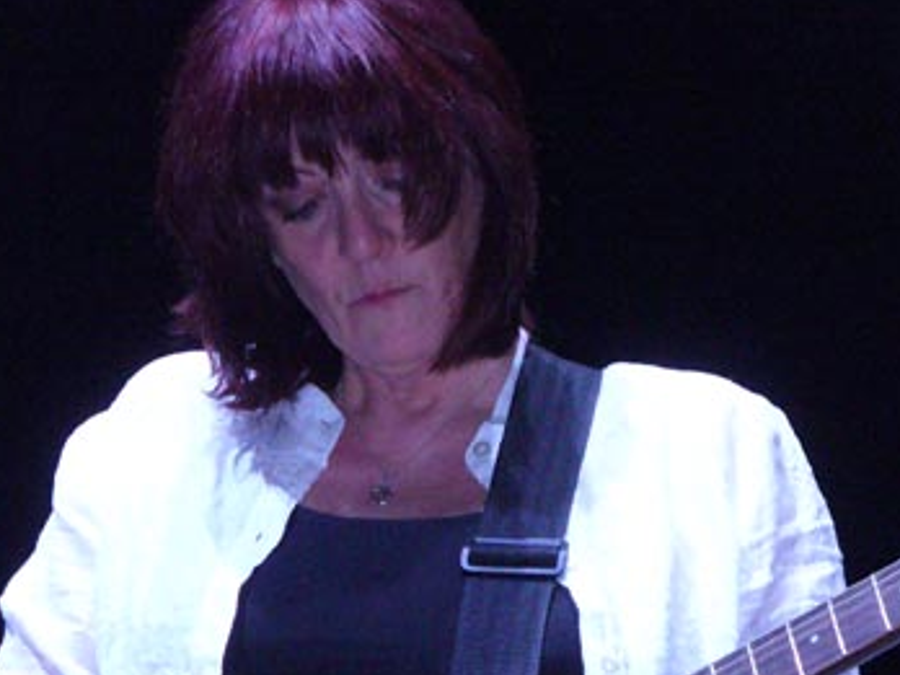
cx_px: 453
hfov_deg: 9.0
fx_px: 5694
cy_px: 528
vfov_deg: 6.8
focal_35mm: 219
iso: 400
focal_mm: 21
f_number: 3.7
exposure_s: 1/160
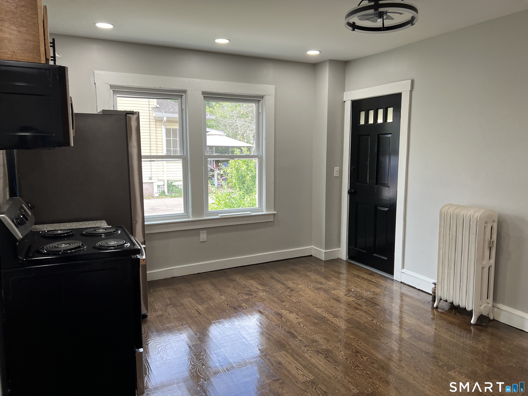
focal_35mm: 26
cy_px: 198
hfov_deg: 67.3
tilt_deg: -8.2
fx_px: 397
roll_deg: +1.3
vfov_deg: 53.1
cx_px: 264
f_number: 1.5
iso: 64
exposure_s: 1/120
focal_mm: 5.7
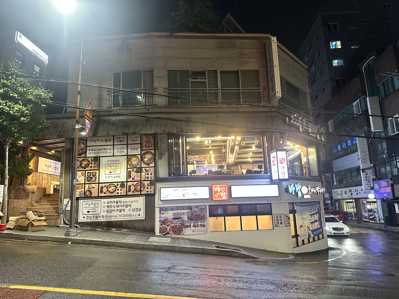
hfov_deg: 71.6
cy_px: 150
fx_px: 277
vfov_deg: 56.8
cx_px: 200
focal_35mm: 24
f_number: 1.78
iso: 400
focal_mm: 6.86
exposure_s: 1/60
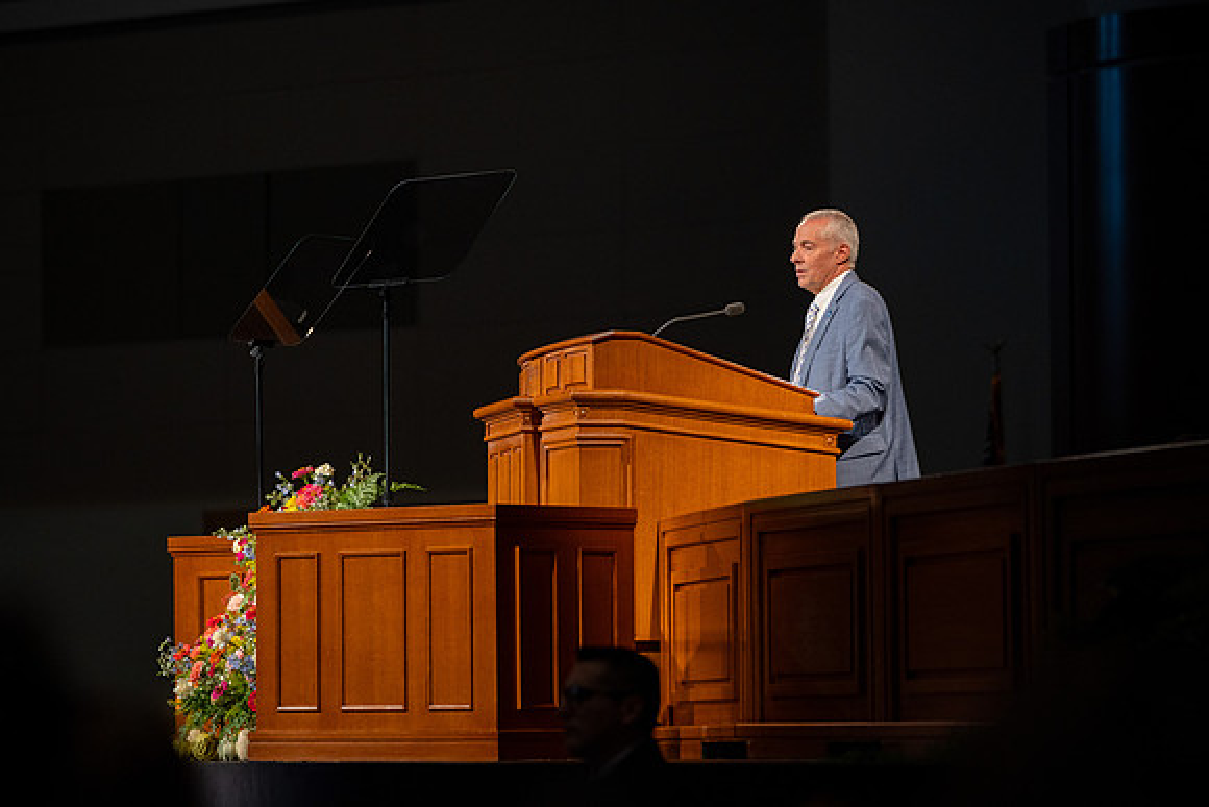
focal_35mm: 156
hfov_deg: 13.2
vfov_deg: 8.8
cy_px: 404
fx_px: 5239
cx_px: 604
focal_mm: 145
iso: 500
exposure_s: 1/125
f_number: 2.8
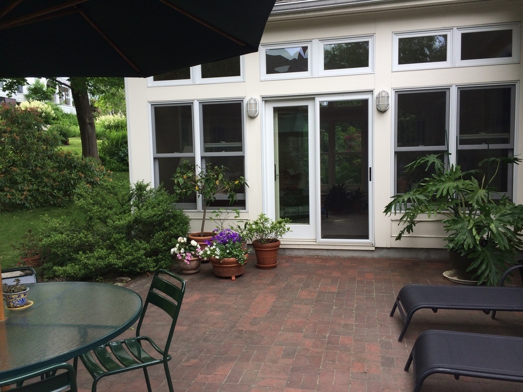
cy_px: 196
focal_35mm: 29
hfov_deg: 61.7
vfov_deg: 48.2
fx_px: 438
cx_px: 262
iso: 32
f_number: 2.2
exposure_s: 1/323
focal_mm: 4.15
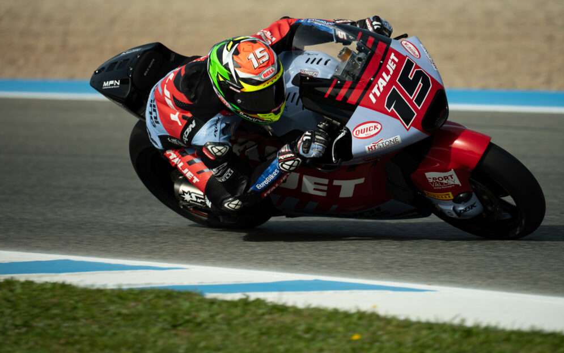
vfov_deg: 2.8
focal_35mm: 475
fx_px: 7302
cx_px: 247
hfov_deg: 4.4
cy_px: 142
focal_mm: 400
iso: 100
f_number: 5
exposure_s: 1/1250
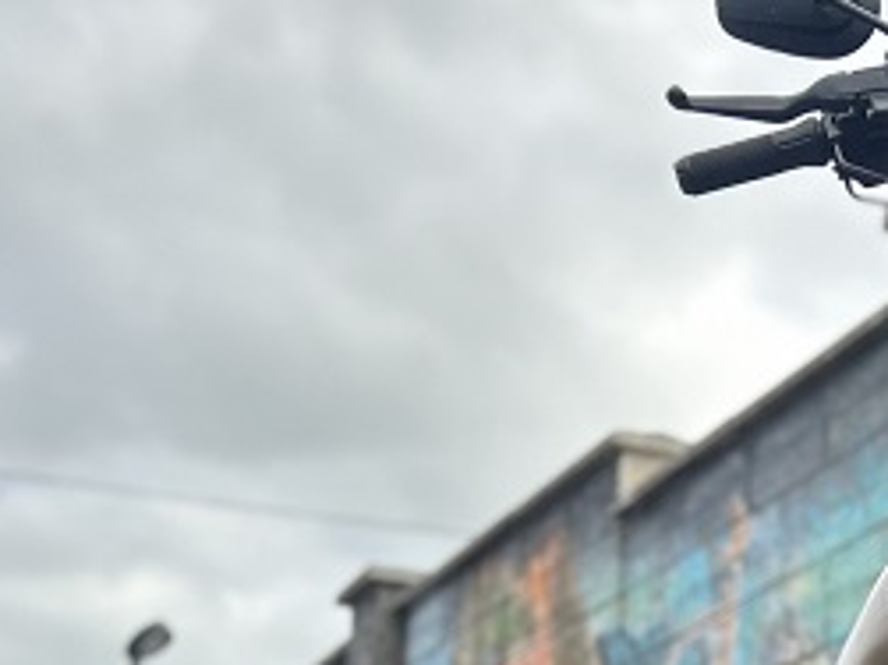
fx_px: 2154
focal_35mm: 84
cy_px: 875
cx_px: 1167
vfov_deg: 16.5
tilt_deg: +7.0
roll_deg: +1.1
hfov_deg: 21.1
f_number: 1.5
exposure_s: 1/873
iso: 50
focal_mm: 5.7
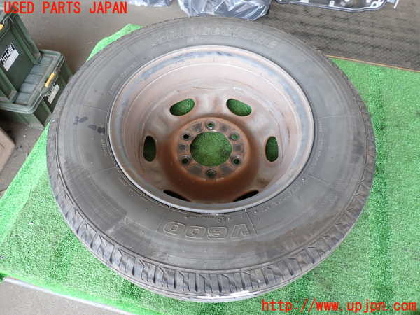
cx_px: 210
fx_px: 303
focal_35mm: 25
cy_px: 158
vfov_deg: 54.9
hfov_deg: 69.4
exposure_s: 1/60
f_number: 2
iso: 100
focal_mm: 4.5
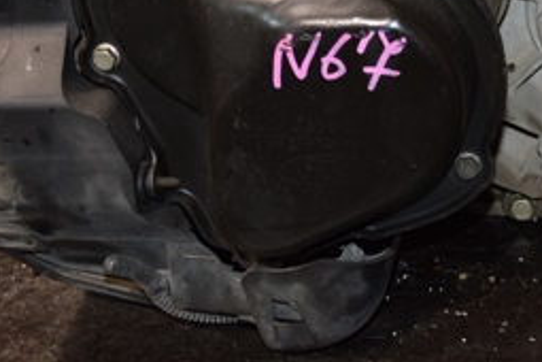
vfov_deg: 10.5
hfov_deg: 15.9
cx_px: 400
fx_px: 1927
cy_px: -85
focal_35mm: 128
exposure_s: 1/60
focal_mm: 34
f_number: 5
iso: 800
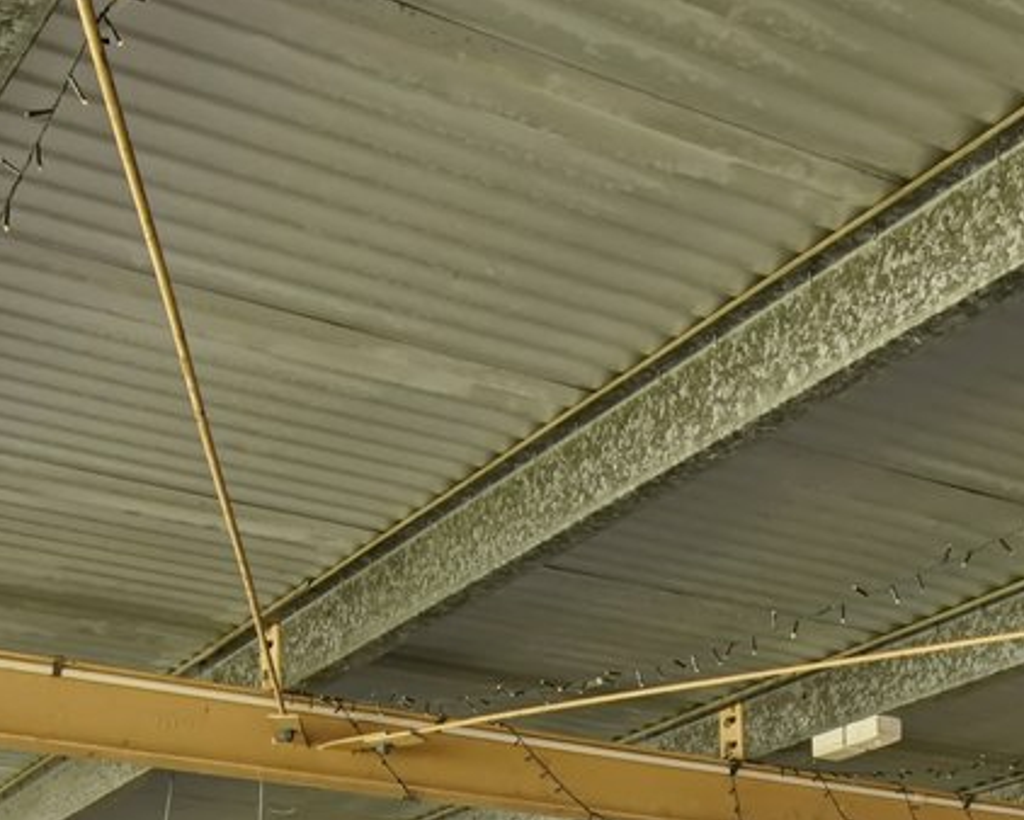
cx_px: 718
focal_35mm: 64
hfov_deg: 29.3
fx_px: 1941
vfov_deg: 20.0
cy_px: 1296
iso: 800
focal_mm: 15
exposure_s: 1/10
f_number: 8
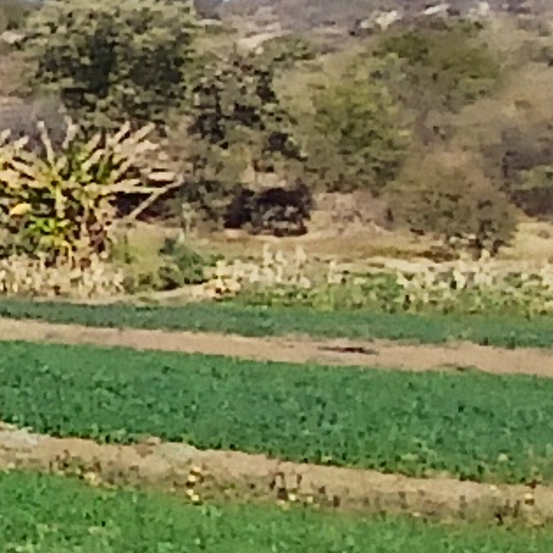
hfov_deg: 9.9
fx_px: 2223
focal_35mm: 123
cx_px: -1190
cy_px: 49
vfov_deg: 14.0
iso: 50
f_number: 2.2
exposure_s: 1/1110
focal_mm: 1.4
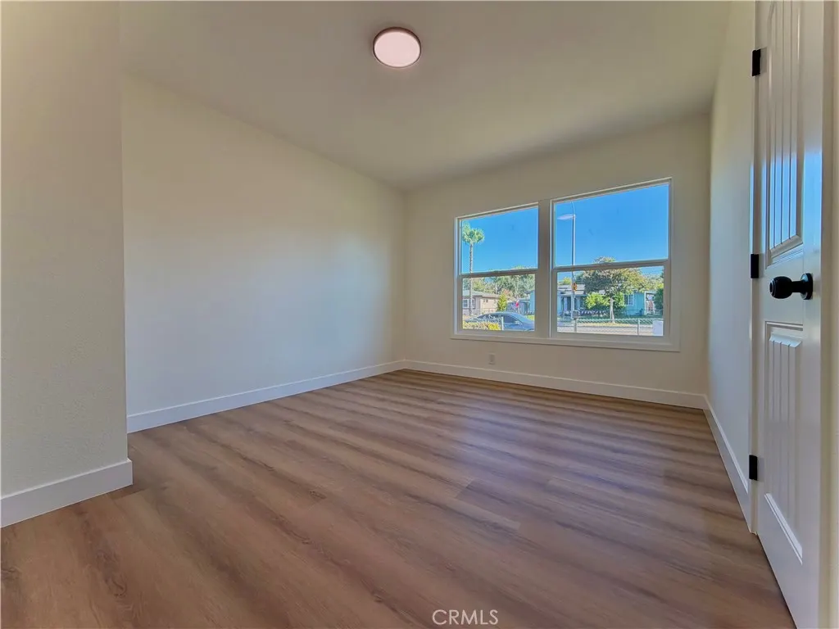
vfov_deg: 85.7
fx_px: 339
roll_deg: -0.1
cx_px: 420
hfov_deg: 102.1
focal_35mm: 14
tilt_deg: -1.0
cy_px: 314
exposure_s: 1/120
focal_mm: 2.22
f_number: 2.2
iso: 64
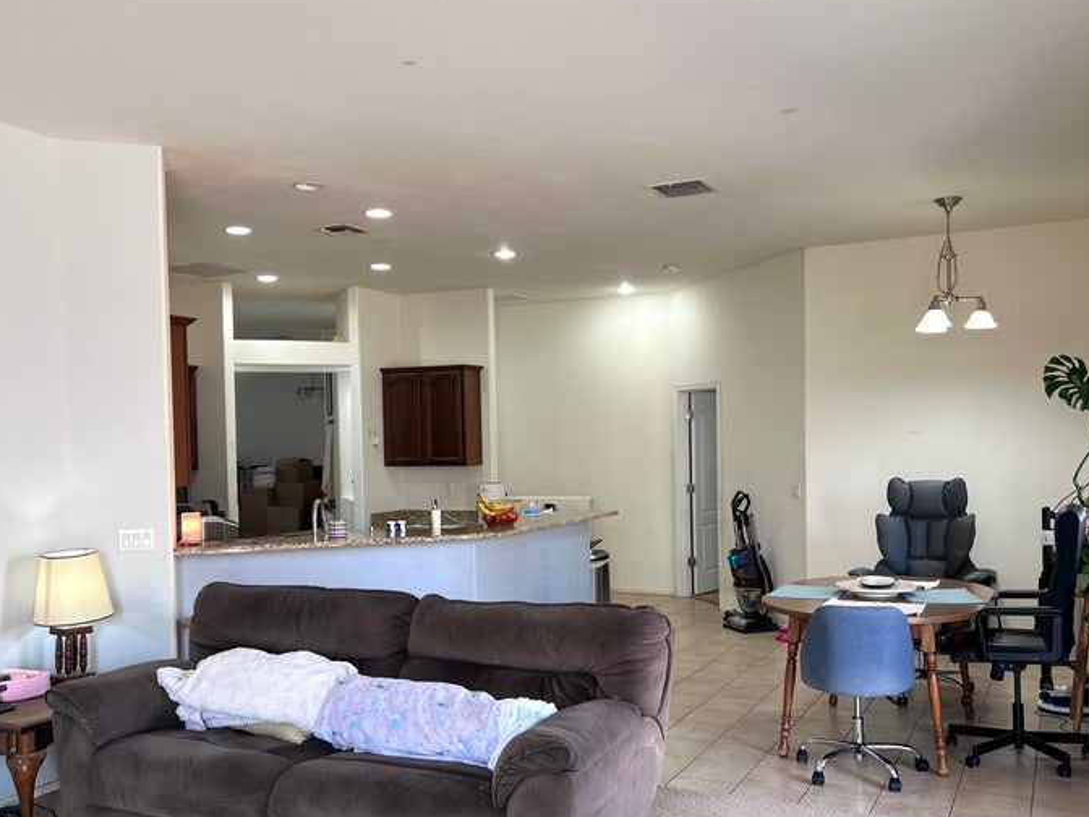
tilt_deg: -1.3
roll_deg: +0.4
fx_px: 1038
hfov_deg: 55.3
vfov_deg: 42.8
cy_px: 470
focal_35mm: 33
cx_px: 557
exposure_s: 1/120
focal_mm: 5.7
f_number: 1.5
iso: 100
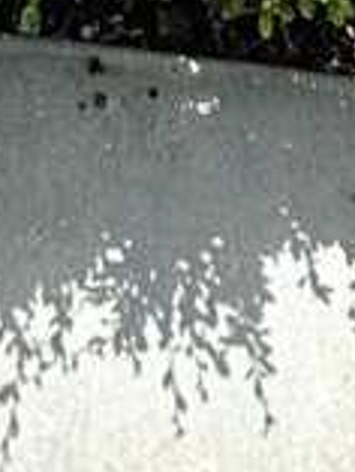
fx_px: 1297
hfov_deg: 15.2
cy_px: -1043
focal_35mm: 95
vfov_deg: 10.6
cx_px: -21
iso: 40
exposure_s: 1/882
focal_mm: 2.22
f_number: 2.2
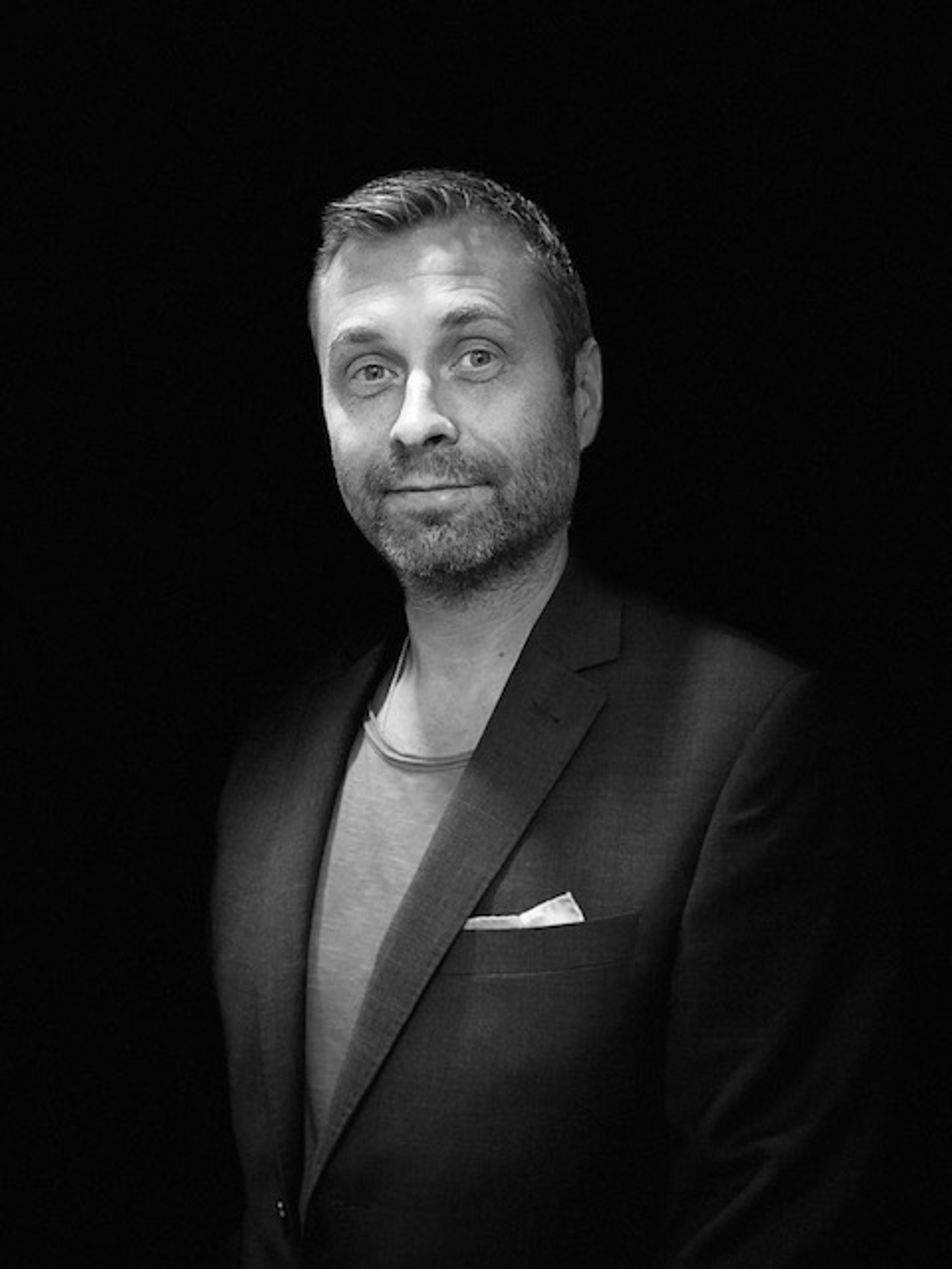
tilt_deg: -6.3
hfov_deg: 28.0
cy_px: 634
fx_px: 1907
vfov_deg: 36.8
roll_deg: -1.0
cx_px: 476
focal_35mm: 52
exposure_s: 1/25
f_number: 2.4
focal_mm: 6
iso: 160
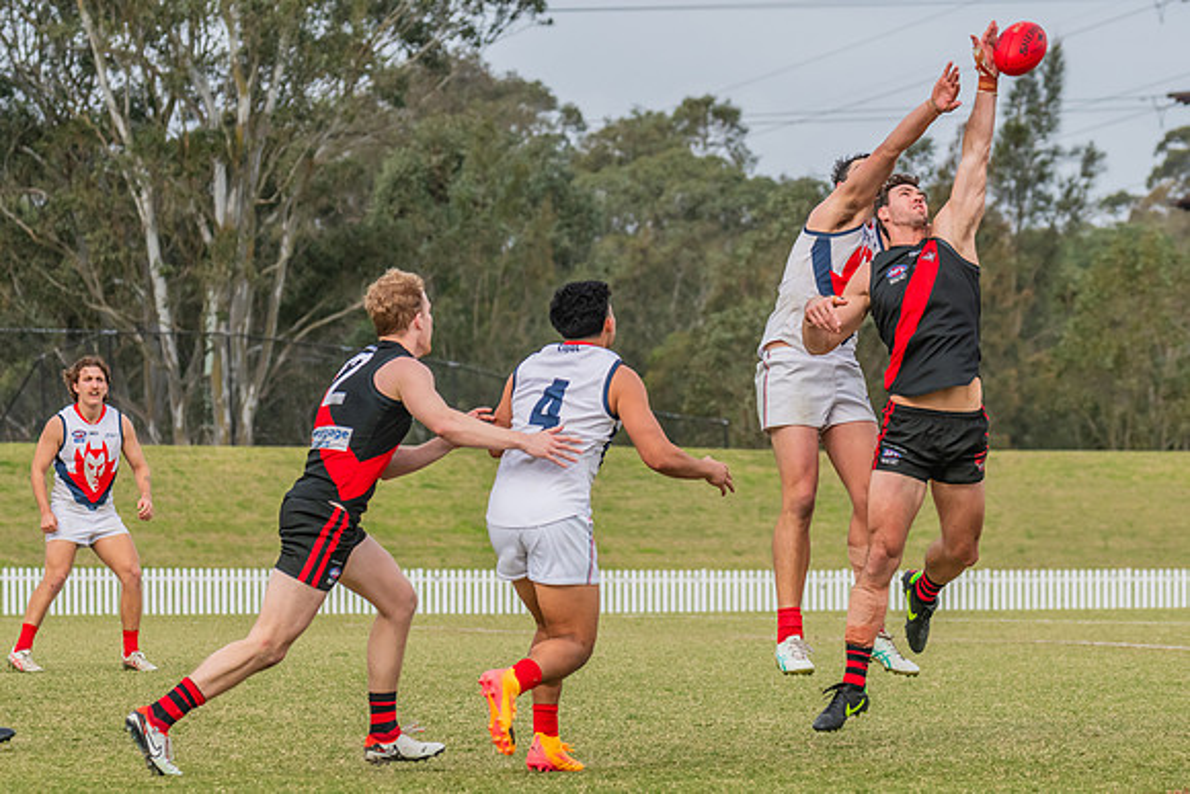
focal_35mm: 261
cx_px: 793
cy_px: 276
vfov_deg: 5.3
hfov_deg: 7.9
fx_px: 8618
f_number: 10
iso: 800
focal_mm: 195
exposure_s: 1/1250
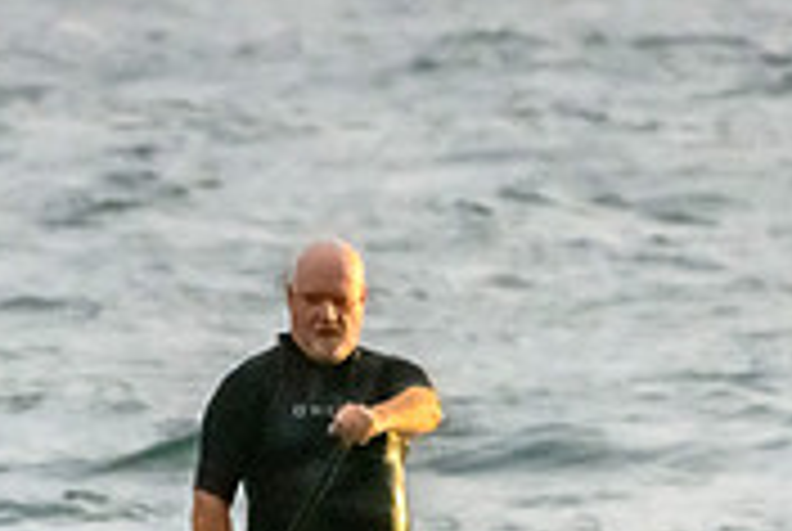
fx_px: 40019
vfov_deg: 0.8
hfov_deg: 1.1
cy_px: 781
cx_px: 450
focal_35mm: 1816
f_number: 11
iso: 16000
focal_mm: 550
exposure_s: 1/3200
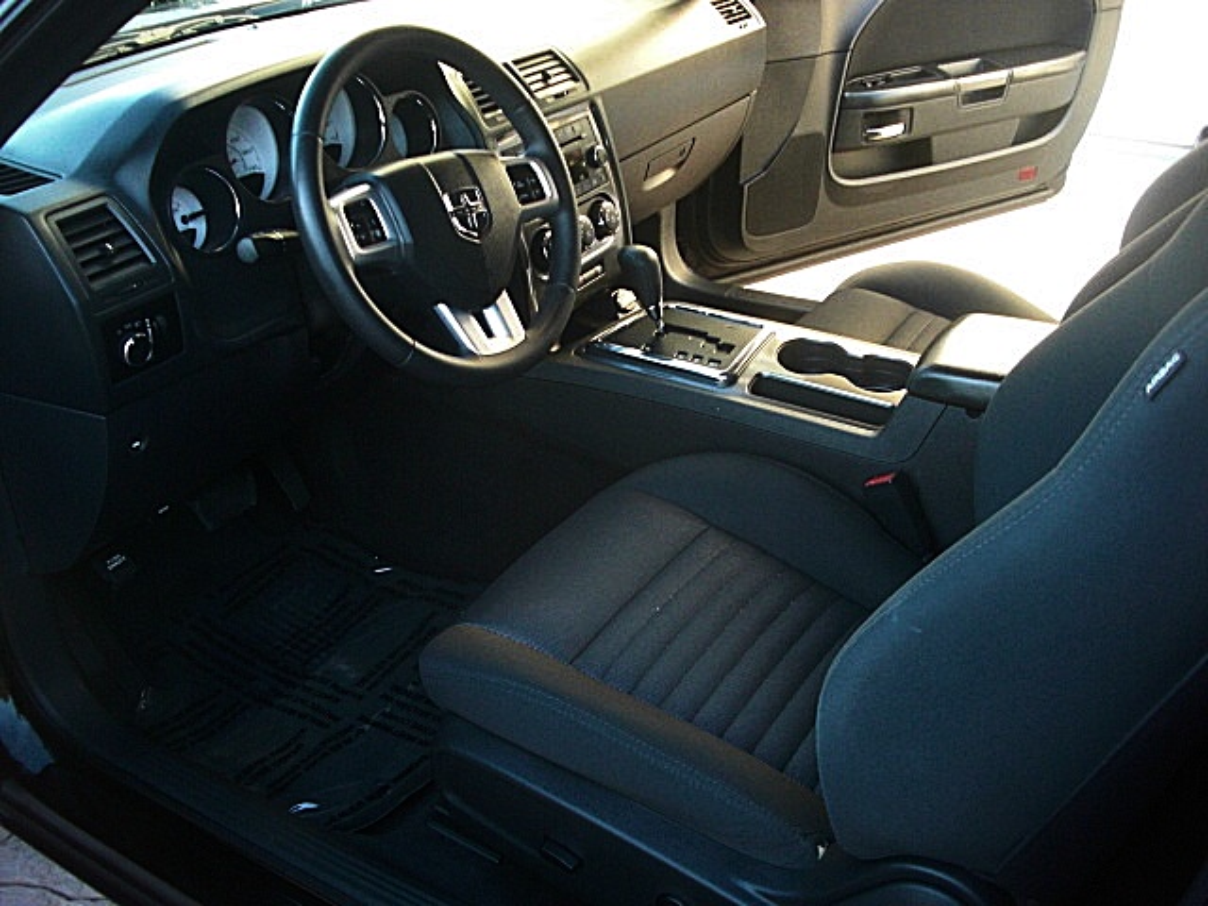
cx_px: 604
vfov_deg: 39.7
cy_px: 453
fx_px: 1256
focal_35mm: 36
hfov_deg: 51.4
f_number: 2.8
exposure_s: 1/100
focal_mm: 6.3
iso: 400
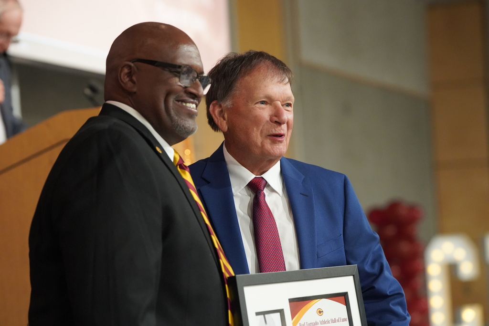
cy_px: 163
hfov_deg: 16.9
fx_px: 1644
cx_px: 244
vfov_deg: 11.3
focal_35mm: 121
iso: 6400
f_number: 4
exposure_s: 1/160
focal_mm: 121
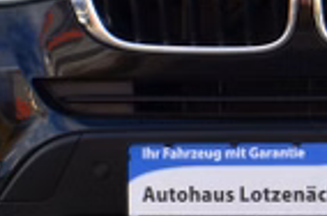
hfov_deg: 4.9
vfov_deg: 3.2
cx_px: 421
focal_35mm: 423
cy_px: 71
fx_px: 3834
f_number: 10
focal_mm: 50
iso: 200
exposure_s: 1/80
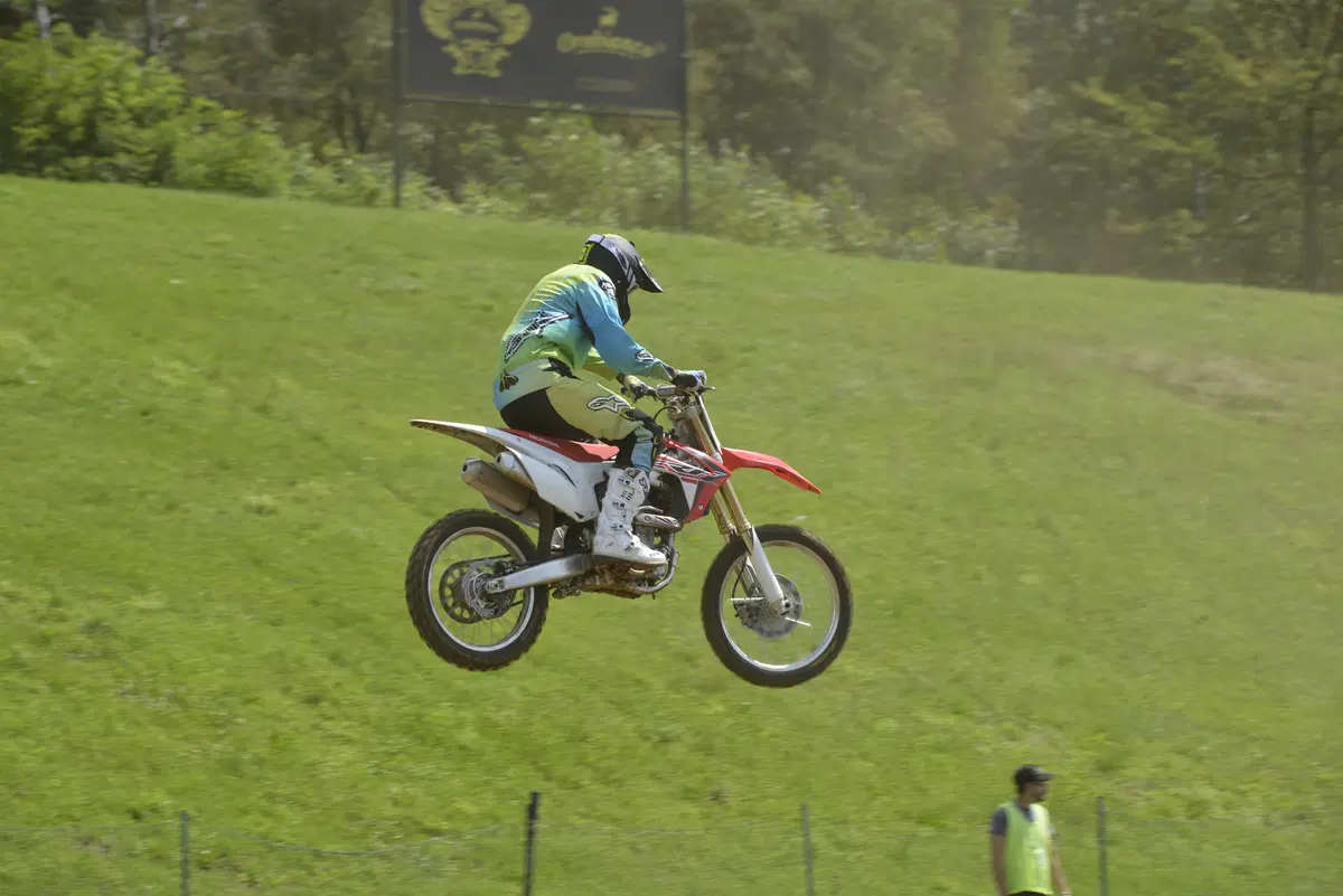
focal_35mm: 125
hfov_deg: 16.4
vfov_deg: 11.0
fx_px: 4665
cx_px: 672
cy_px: 448
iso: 100
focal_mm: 125
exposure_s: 1/320
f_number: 8
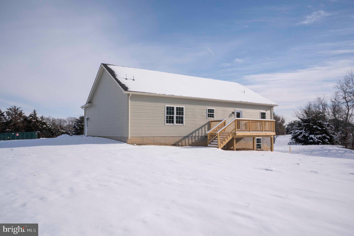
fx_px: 260
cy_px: 118
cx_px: 177
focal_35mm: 26
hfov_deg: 68.4
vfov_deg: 48.7
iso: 1000
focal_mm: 26.5
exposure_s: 1/1600
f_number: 20
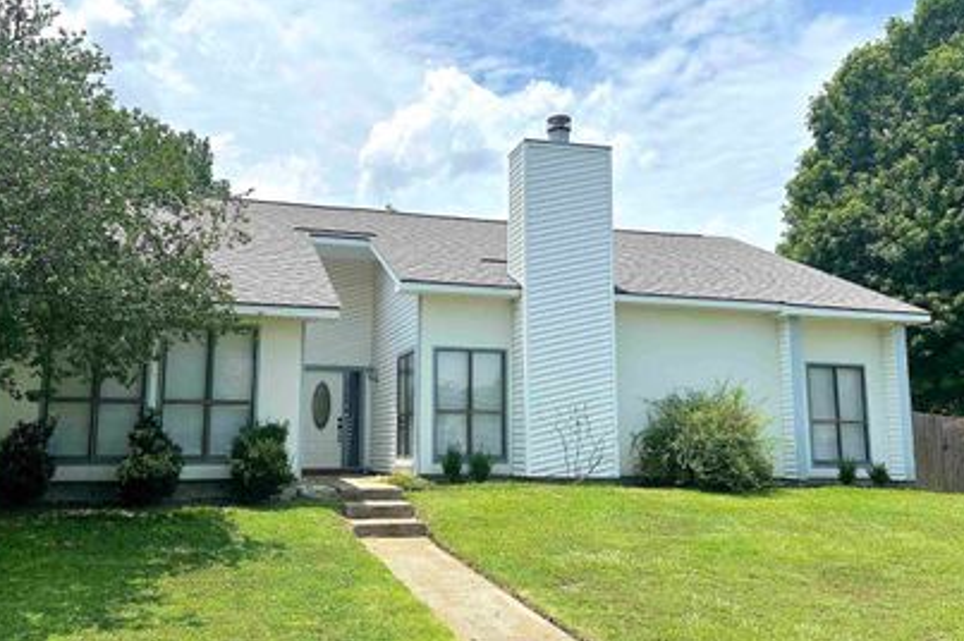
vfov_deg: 42.3
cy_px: 329
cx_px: 416
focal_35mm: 31
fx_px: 829
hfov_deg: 60.1
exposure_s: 1/7576
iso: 80
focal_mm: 6.86
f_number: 1.78
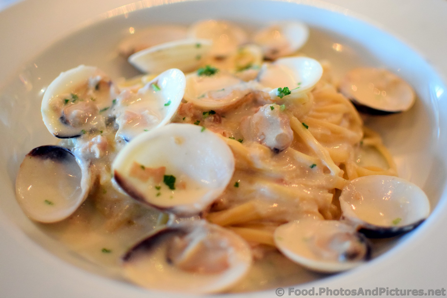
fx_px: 652
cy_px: 149
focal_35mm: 52
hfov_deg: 37.9
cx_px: 224
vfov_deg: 25.8
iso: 3200
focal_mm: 35
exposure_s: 1/80
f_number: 1.8
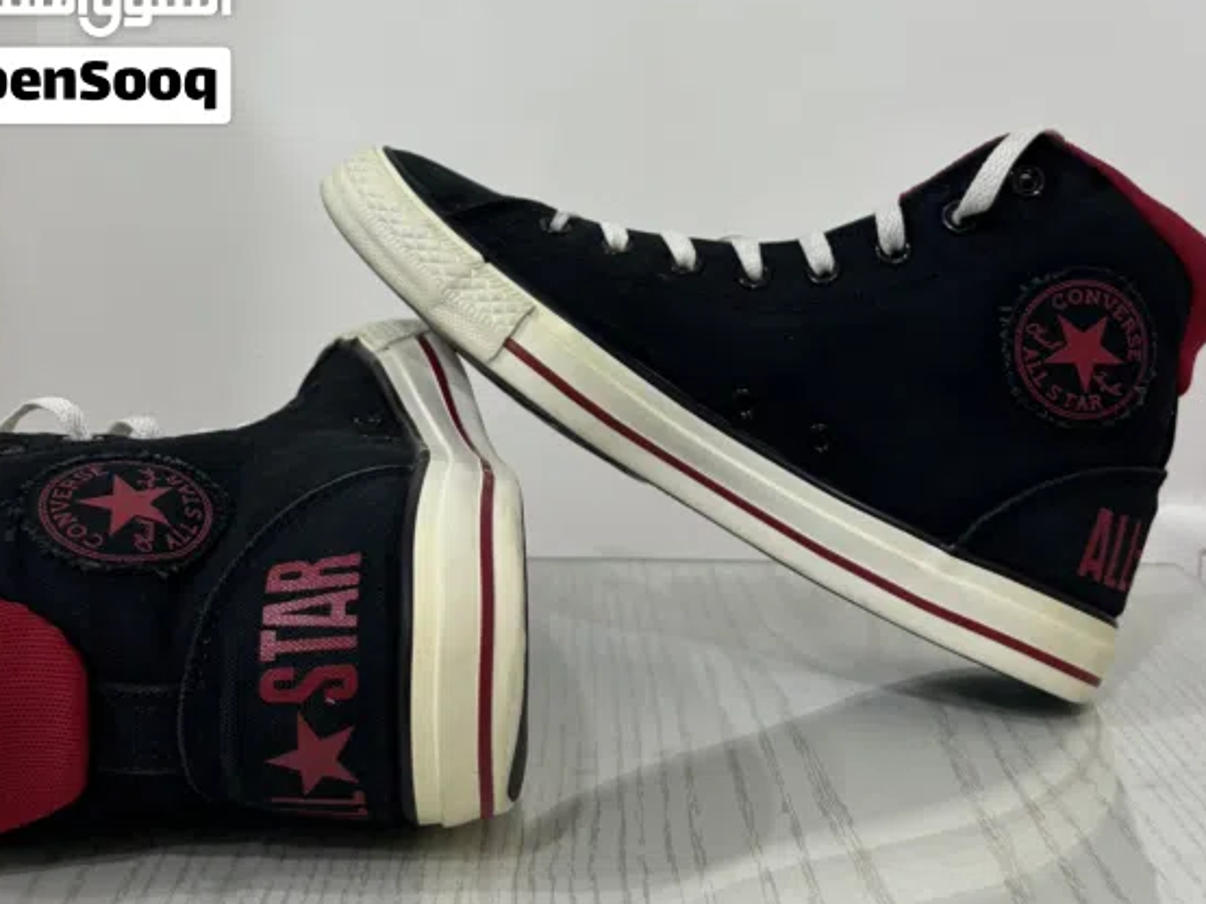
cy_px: 437
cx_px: 558
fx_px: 1045
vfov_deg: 46.8
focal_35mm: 30
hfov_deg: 59.9
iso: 100
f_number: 1.6
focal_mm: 5.96
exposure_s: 1/50
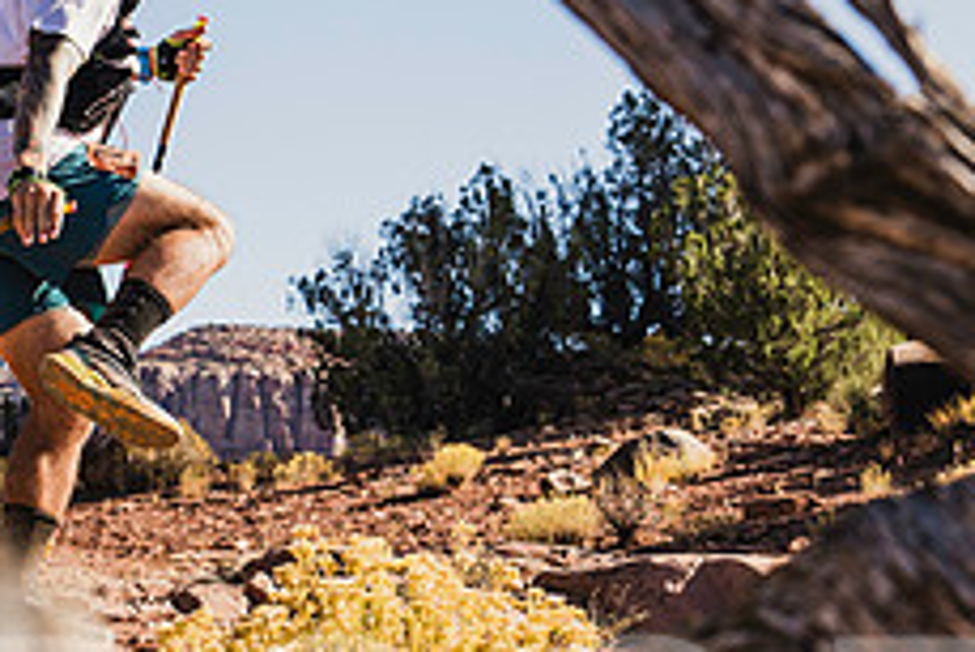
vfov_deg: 10.8
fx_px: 3442
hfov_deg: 16.1
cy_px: 360
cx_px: 595
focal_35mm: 127
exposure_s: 1/500
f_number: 5.6
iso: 100
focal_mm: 42
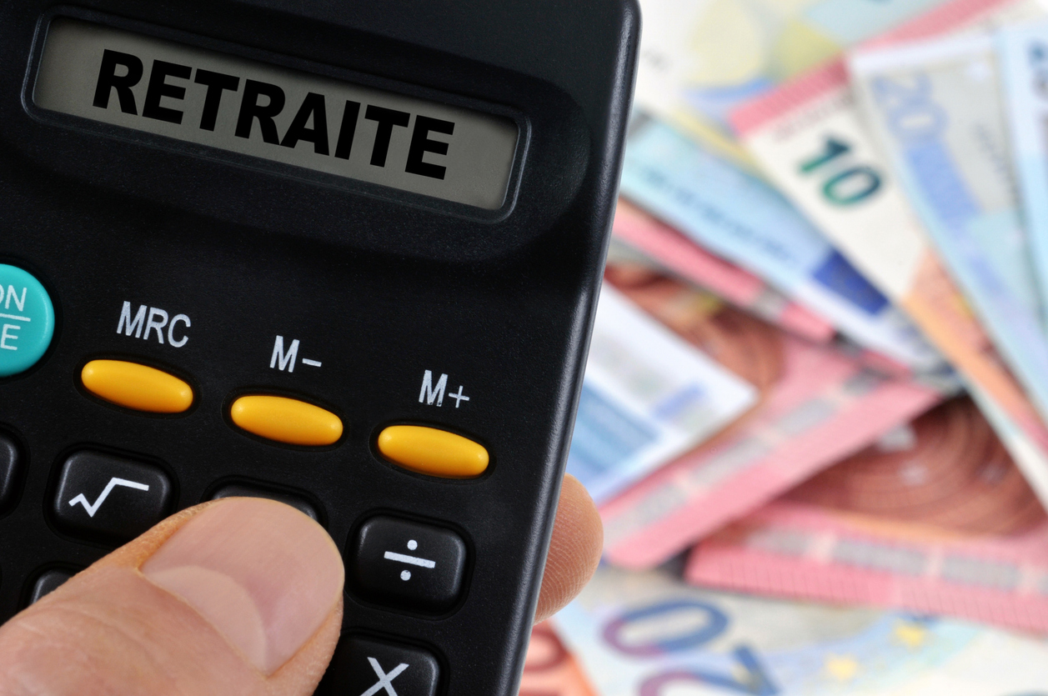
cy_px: 348
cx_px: 524
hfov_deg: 22.6
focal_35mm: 90
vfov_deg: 15.2
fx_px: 2617
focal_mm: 60
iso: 200
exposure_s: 1/160
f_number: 22
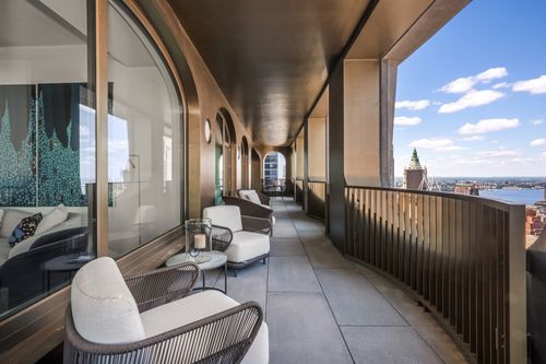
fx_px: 243
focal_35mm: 16
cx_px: 273
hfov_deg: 96.8
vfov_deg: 73.7
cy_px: 182
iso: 640
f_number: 22
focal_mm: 16
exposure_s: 1/20
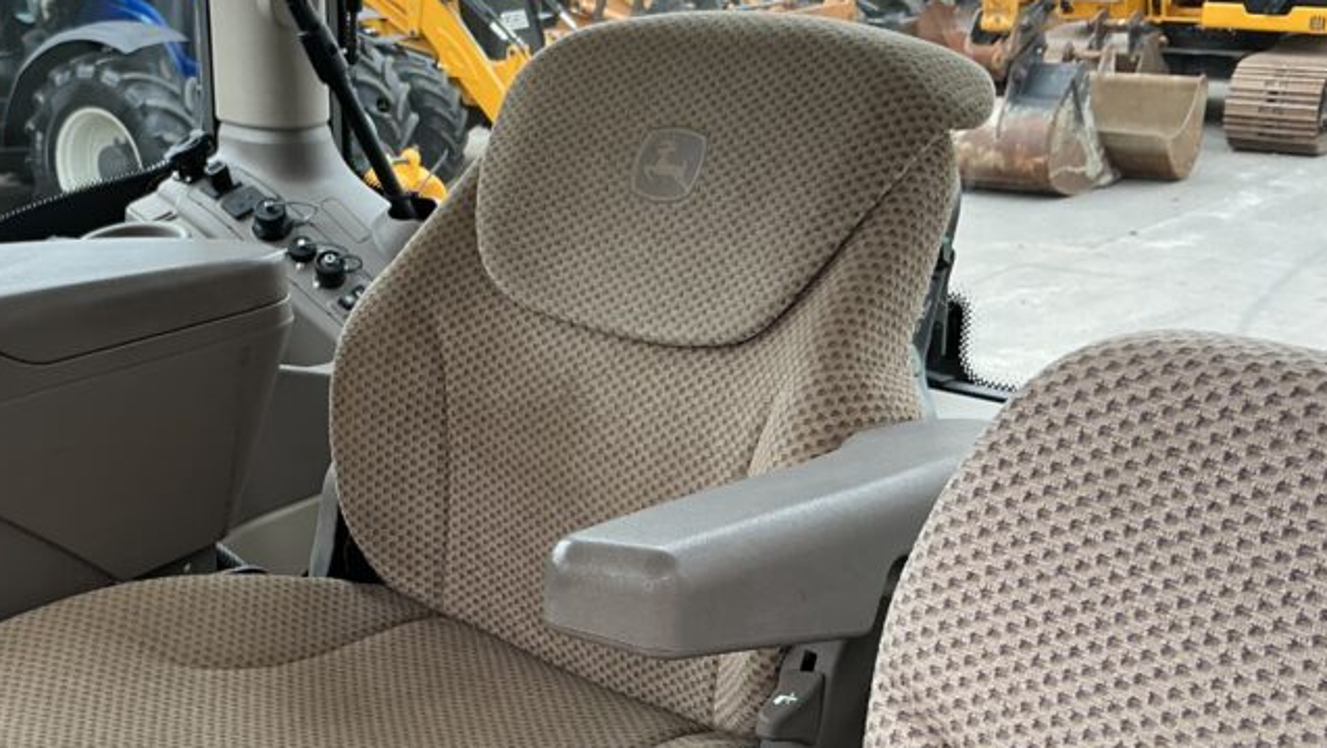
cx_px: 408
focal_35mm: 49
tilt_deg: -19.9
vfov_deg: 24.2
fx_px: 1725
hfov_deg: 41.4
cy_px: 577
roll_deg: +1.8
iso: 20
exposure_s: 1/122
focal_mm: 3
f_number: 1.8
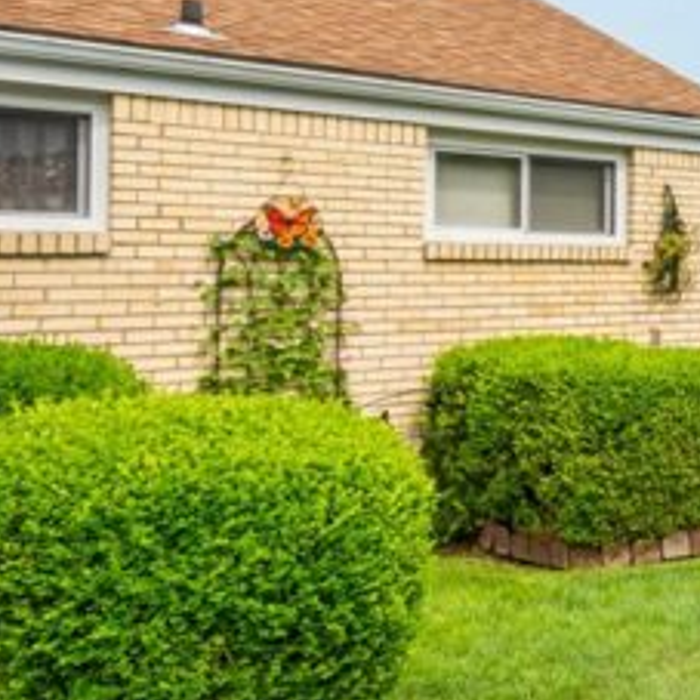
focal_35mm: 45
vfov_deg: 37.5
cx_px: 1008
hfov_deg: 27.7
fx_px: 1030
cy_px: 291
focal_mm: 10
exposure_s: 1/500
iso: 100
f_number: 6.3
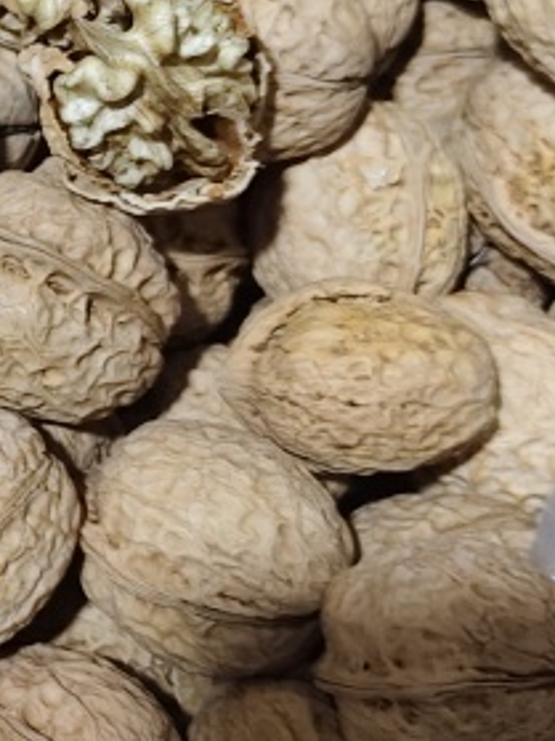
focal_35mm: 88
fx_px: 1883
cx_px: -343
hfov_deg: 15.2
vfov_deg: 22.3
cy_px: 352
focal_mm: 5.56
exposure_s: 1/100
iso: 898
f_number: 1.88
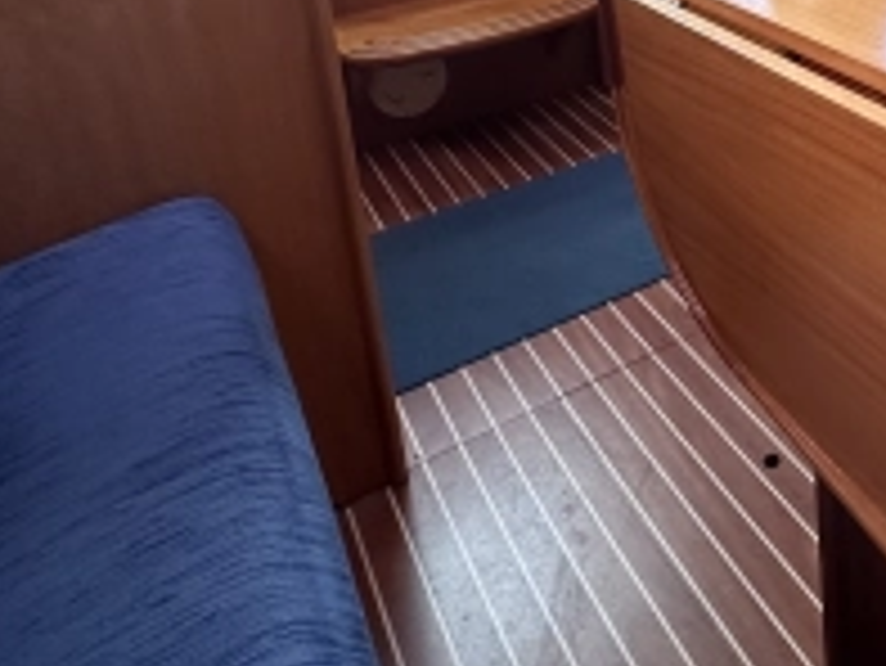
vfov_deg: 32.2
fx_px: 999
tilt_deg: -12.3
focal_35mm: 39
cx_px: 828
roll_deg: +0.2
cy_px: -79
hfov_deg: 43.0
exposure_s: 1/74
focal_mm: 2.22
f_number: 2.2
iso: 320
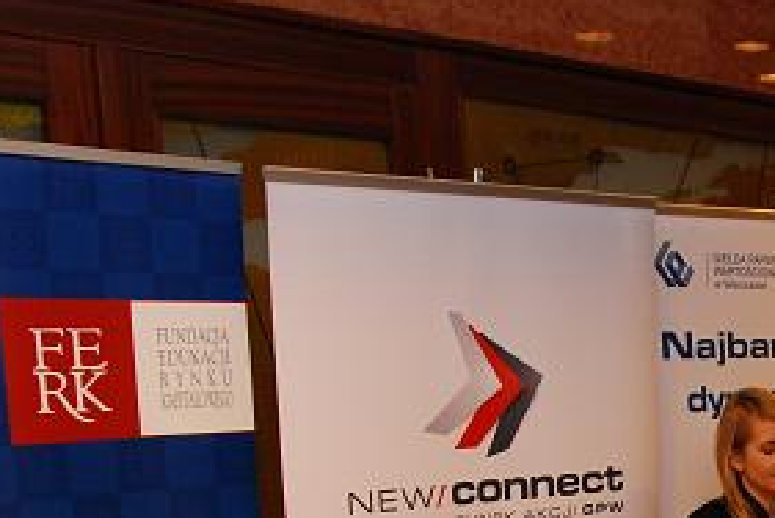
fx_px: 1517
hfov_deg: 26.6
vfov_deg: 17.9
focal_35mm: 70
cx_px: 837
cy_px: 701
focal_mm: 17
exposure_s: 1/40
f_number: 4
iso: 500
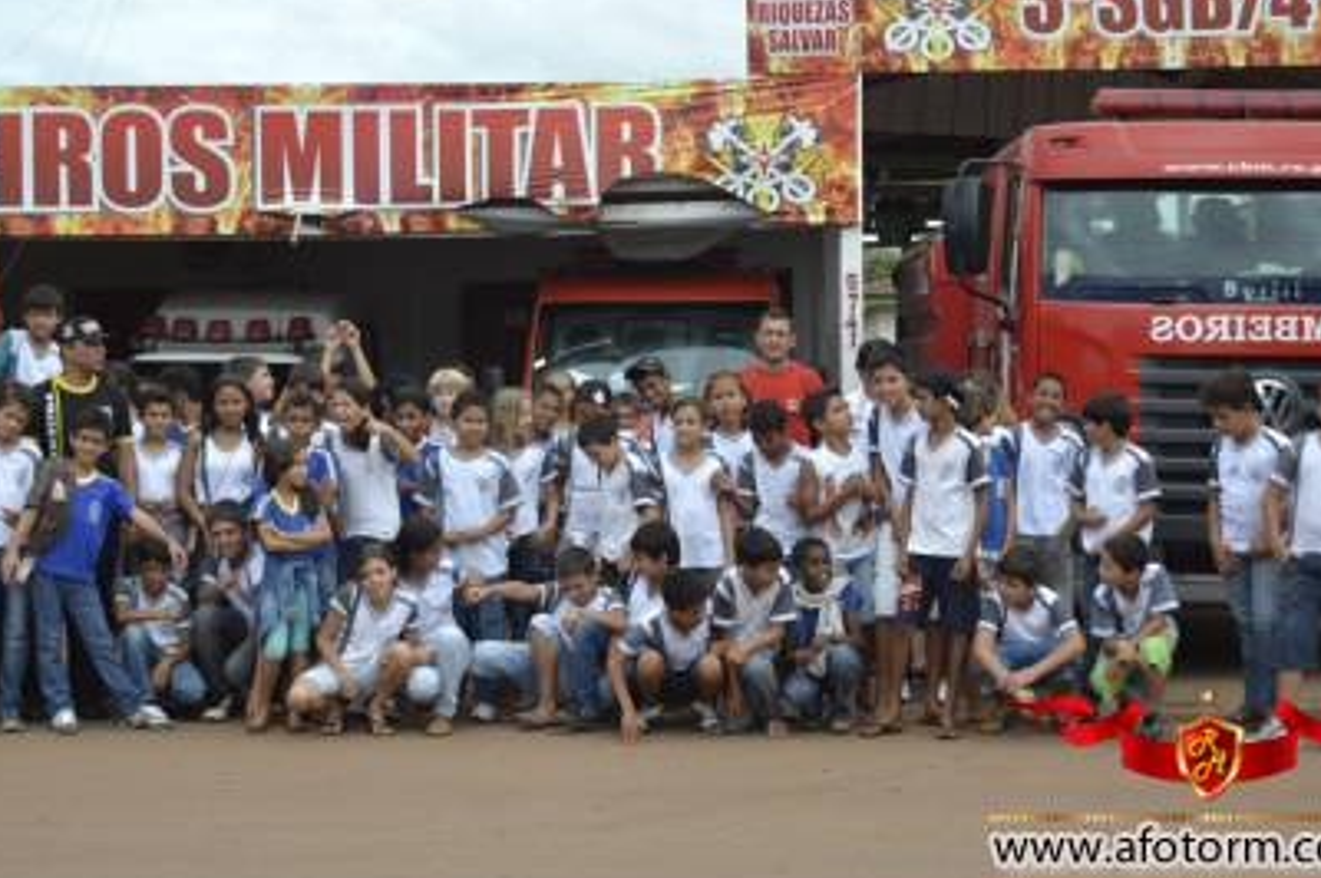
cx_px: 644
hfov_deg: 30.7
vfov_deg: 20.7
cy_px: 368
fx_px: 2406
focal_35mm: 66
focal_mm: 35
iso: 400
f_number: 5.6
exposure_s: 1/1600
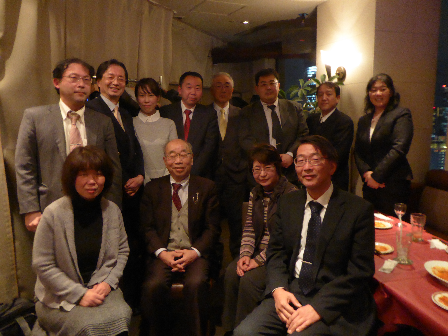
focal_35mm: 29
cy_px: 168
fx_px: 375
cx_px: 224
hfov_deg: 61.7
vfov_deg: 48.2
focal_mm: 5
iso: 800
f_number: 3.5
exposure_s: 1/4
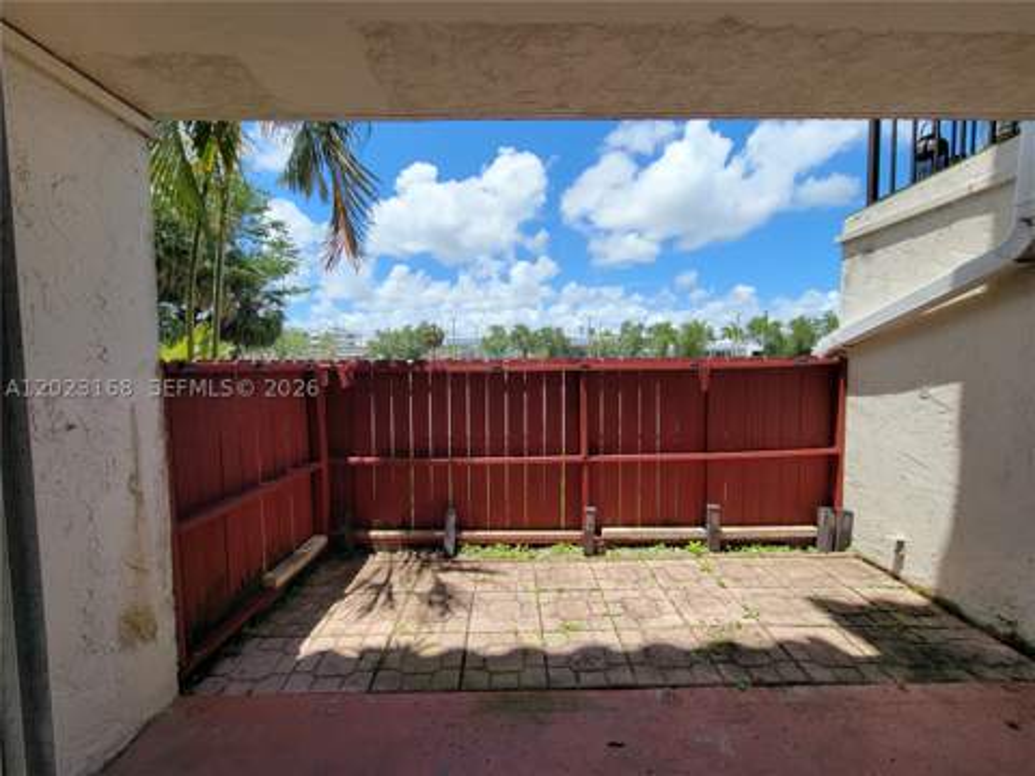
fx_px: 389
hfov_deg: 106.2
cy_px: 388
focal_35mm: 13
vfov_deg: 89.9
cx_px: 518
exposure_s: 1/1139
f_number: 2.2
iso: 50
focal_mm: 2.2
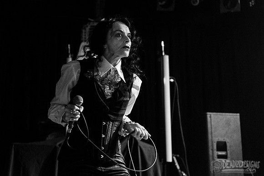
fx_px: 484
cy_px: 60
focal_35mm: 66
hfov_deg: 30.4
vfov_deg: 20.5
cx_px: 110
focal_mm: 50
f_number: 3.2
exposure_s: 1/100
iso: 3200
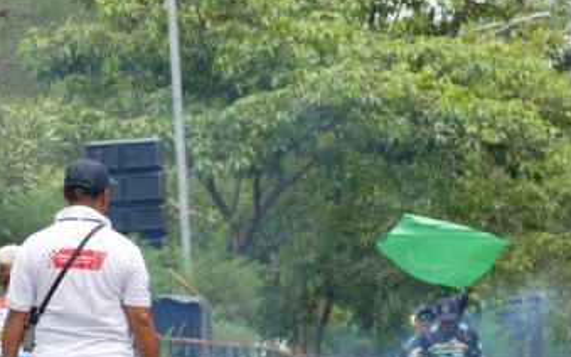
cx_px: 446
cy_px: 350
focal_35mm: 341
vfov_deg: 3.8
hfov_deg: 6.2
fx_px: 5307
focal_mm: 89
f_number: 5.6
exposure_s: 1/500
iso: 200
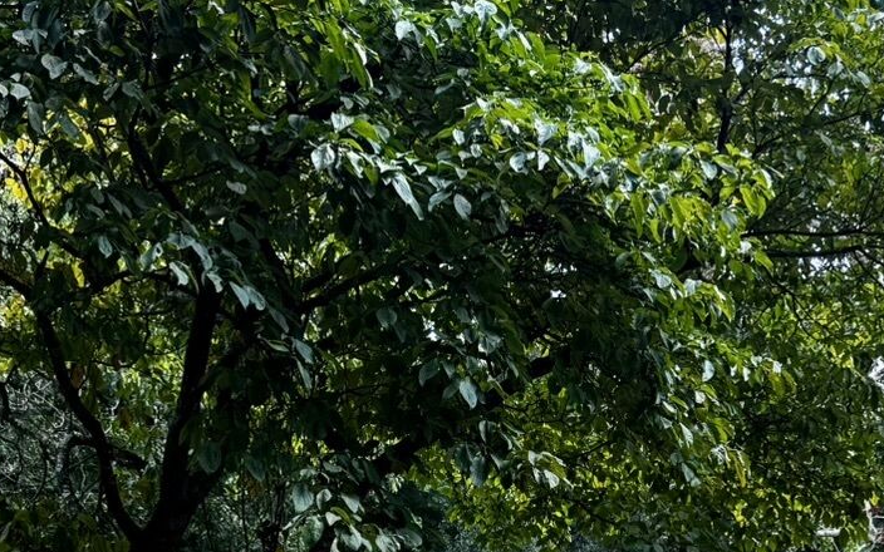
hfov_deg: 27.8
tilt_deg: -6.6
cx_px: 530
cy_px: 902
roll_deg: -1.5
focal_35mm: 74
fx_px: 1783
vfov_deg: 15.7
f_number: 1.78
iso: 80
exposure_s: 1/277
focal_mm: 6.76
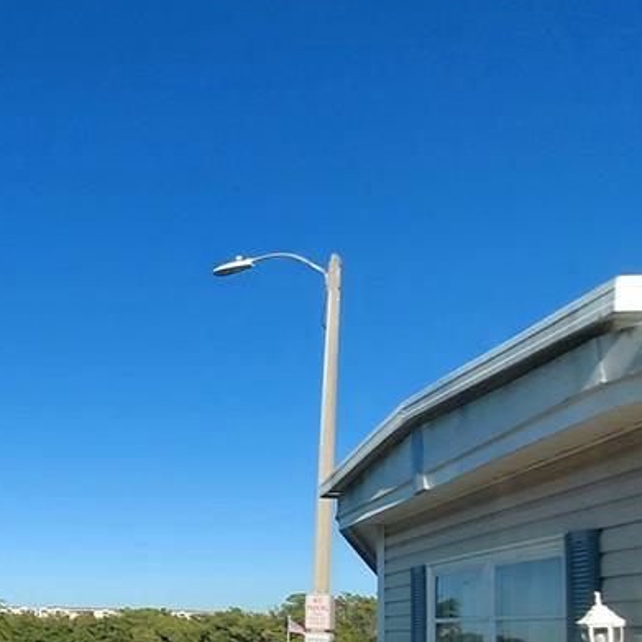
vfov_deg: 41.8
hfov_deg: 40.1
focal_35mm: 37
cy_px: 563
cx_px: 16
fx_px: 776
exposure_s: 1/2500
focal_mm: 1.64
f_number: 2.2
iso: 40
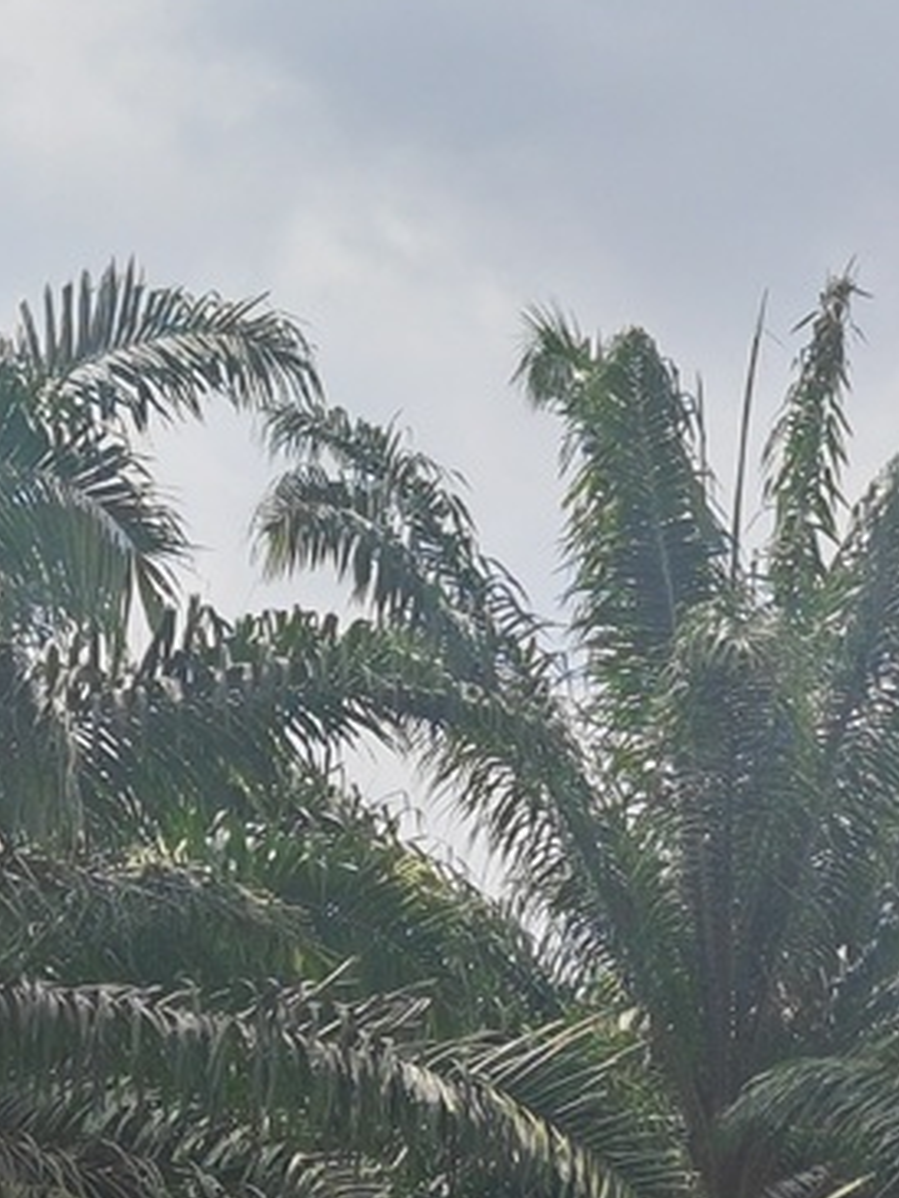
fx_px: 7648
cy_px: 1008
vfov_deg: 8.9
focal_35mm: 221
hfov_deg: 6.7
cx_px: -197
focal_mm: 6.38
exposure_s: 1/750
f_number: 2.4
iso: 50
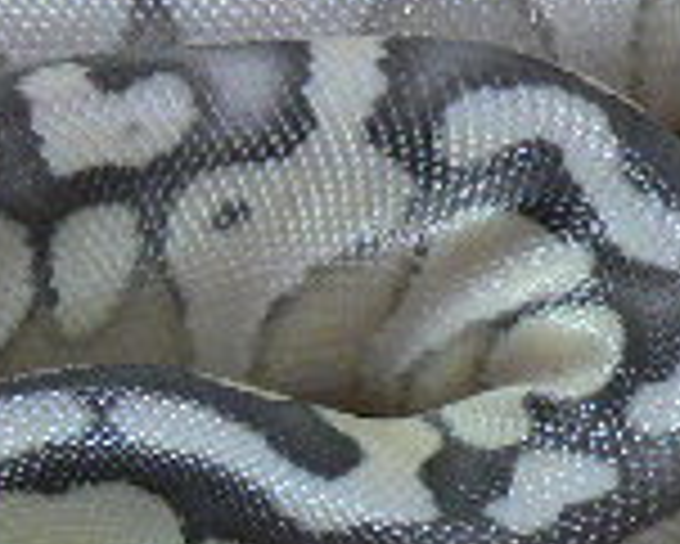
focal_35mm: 149
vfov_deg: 10.2
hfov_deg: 12.9
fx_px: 3001
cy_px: 688
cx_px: 302
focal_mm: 6
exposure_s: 1/13
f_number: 2.8
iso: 200
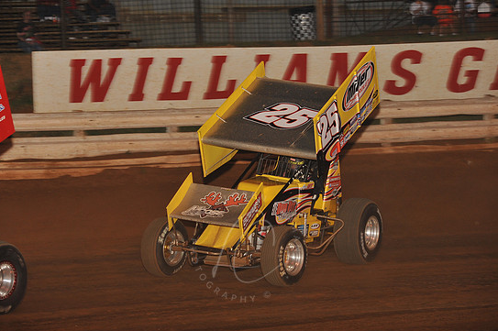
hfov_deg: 13.3
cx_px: 245
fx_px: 2142
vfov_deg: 8.8
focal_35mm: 155
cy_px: 162
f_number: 6.3
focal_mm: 145
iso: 1000
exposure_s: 1/320
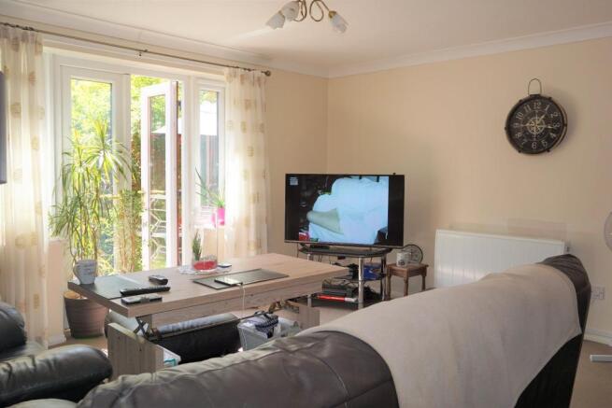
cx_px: 306
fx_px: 510
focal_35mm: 30
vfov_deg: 43.6
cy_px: 204
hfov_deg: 61.9
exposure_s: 1/60
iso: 100
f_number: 4.5
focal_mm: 20
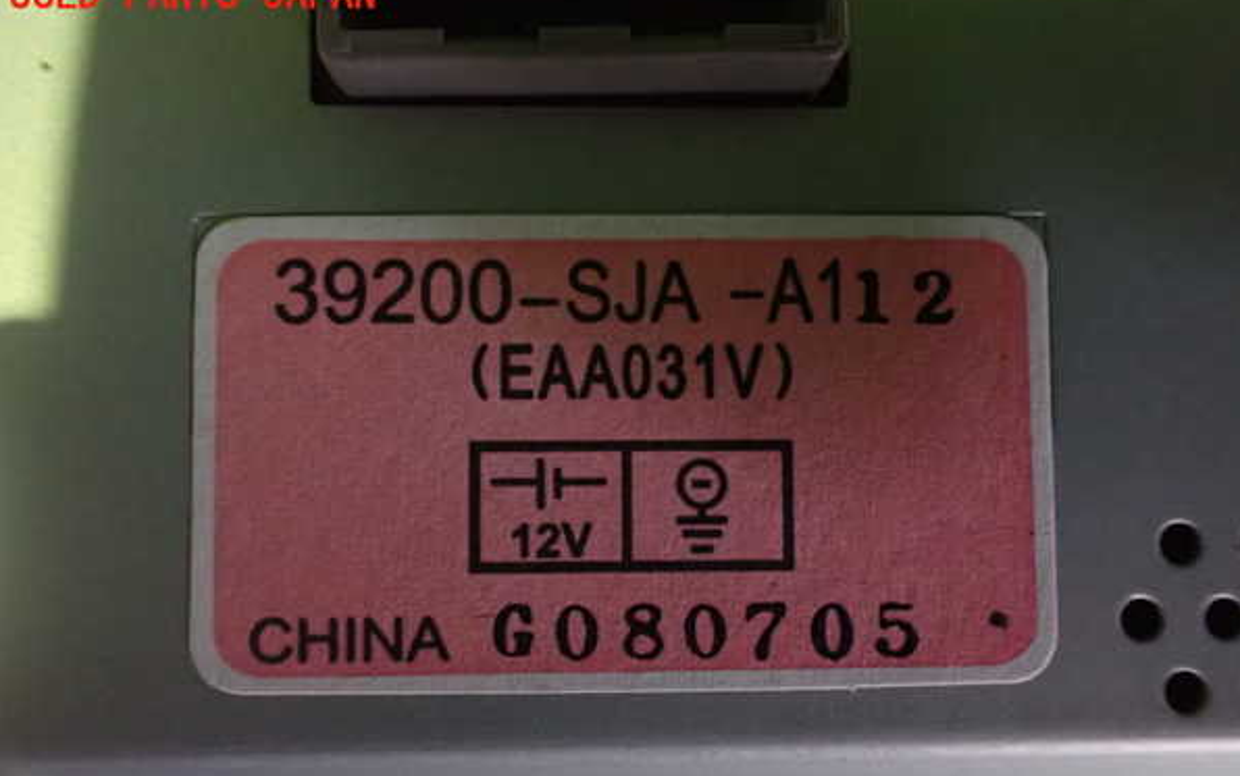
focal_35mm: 32
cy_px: 437
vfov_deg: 39.4
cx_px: 622
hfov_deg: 59.6
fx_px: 1082
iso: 1250
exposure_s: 1/30
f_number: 2.3
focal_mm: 5.4
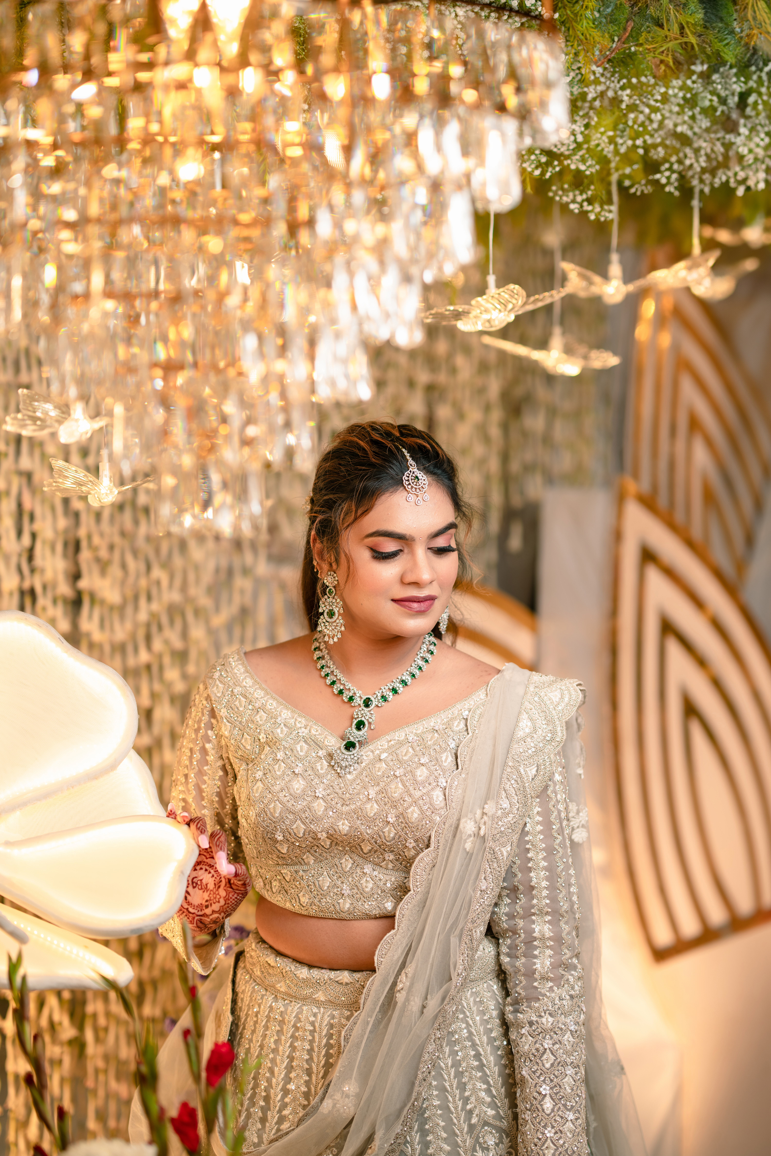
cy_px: 578
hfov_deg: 16.1
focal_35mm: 85
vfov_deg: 23.9
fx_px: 2730
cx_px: 386
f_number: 2
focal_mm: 85
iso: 80
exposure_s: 1/500
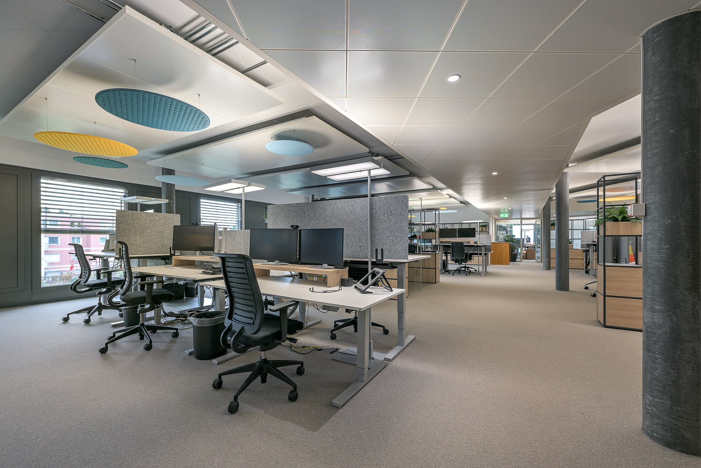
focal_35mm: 14
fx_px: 273
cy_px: 234
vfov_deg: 81.2
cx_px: 350
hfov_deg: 104.3
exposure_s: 1/13
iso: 100
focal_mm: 14
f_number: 8
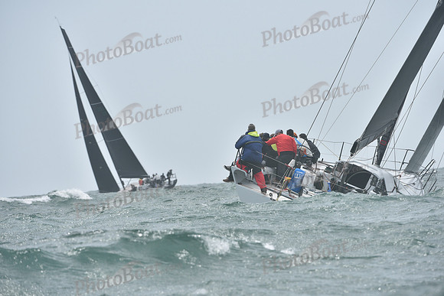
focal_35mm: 340
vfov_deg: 4.0
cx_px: 222
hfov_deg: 6.1
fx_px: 4194
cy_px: 148
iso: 320
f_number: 8
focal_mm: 340
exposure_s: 1/1000
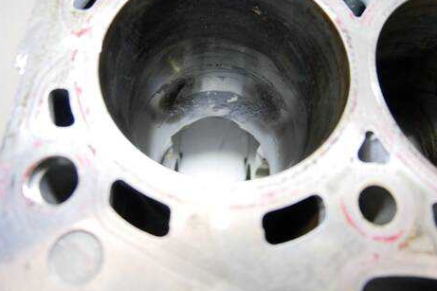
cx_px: 223
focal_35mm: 26
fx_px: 315
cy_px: 133
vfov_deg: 49.5
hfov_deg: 69.4
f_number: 3.5
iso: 400
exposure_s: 1/60
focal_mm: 12
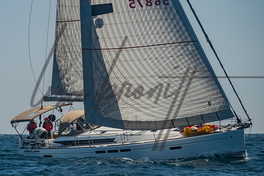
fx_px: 3037
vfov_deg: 3.3
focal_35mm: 414
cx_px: 45
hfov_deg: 5.0
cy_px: 94
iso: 160
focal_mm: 200
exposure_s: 1/640
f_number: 6.3
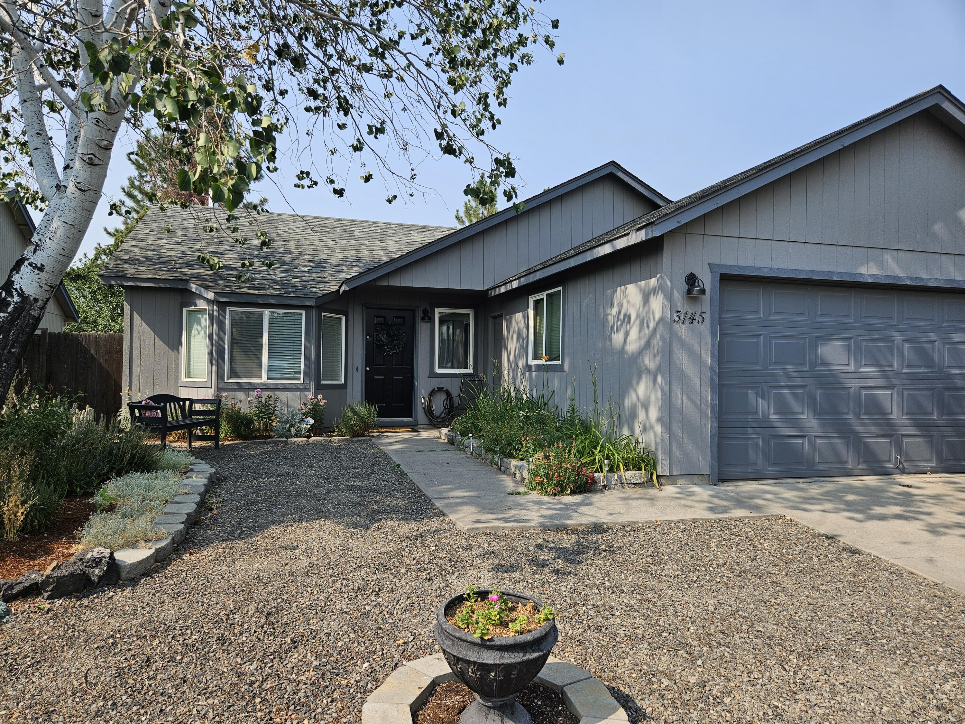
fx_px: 641
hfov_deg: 73.9
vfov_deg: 58.9
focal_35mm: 23
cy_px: 362
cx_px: 482
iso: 32
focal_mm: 5.4
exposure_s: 1/1580
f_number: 1.8
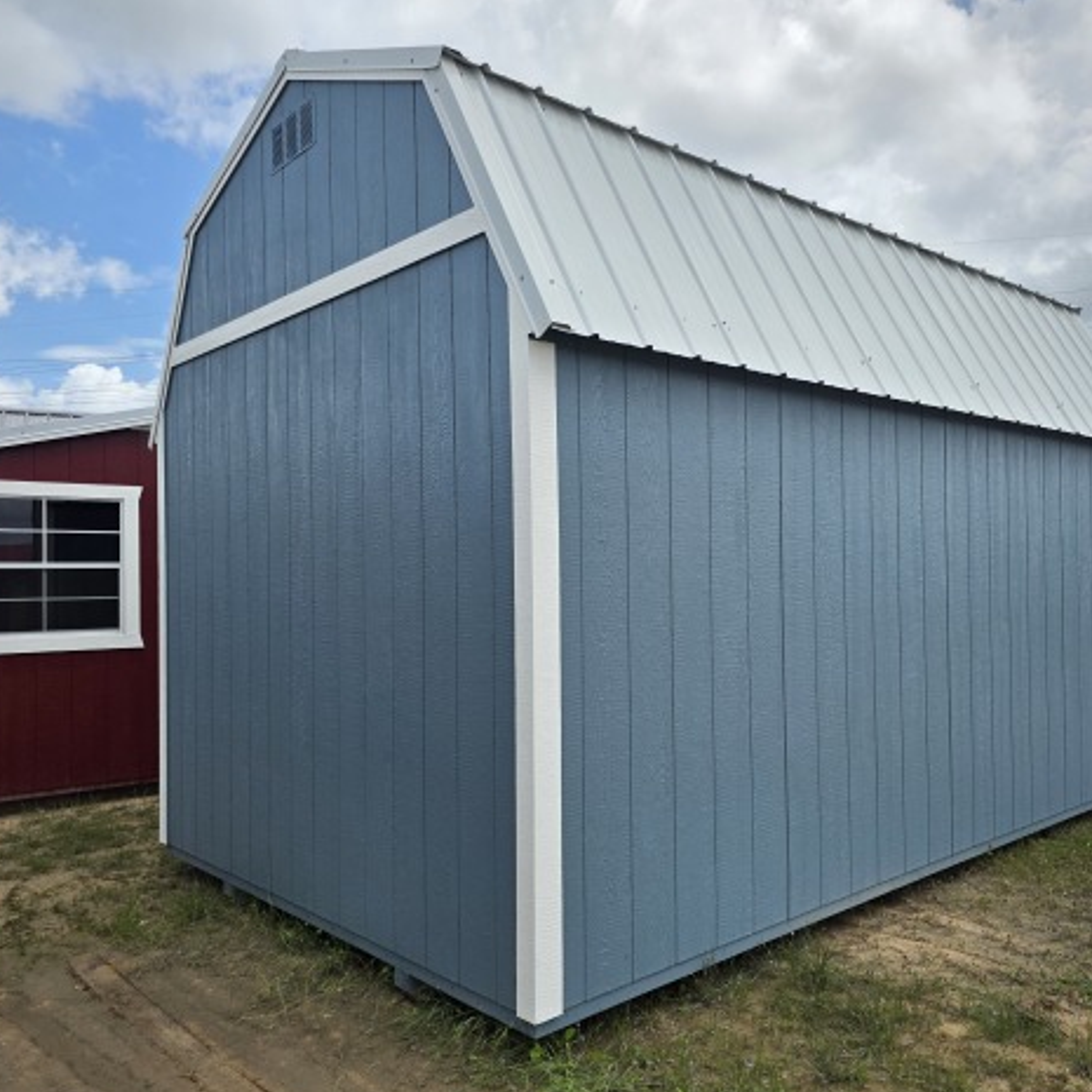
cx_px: 641
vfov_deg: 57.3
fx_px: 999
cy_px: 557
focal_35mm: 28
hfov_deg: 57.0
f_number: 1.7
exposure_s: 1/7626
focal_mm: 6.3
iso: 80
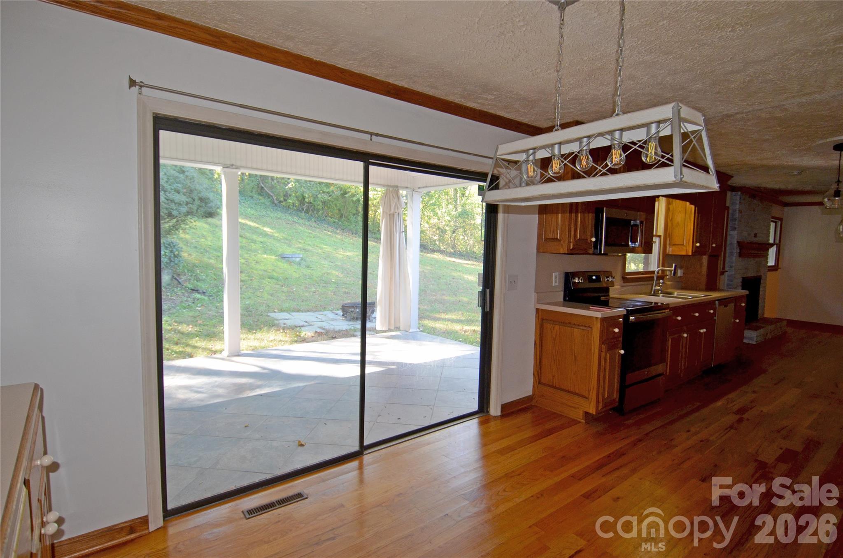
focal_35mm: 18
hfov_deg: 90.1
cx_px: 422
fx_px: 421
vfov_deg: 67.1
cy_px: 279
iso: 400
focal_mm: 12
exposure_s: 1/60
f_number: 4
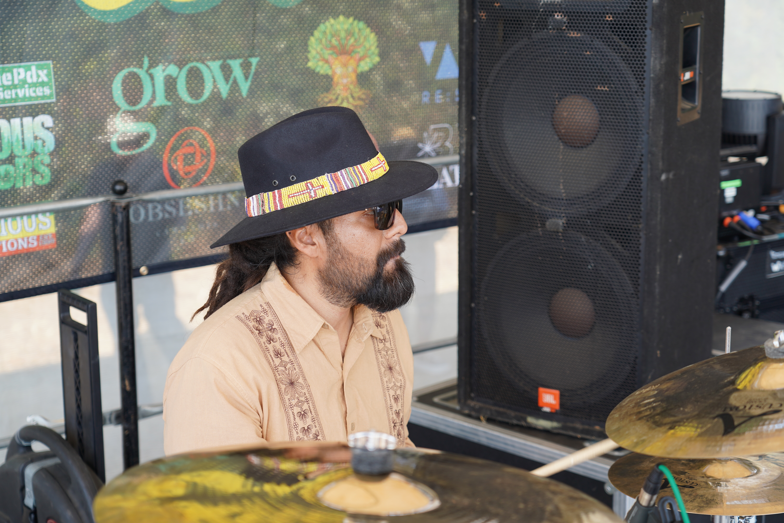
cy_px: 262
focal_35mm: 68
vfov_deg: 20.0
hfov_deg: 29.7
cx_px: 392
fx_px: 1481
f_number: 4.5
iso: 160
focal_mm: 68
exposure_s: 1/160
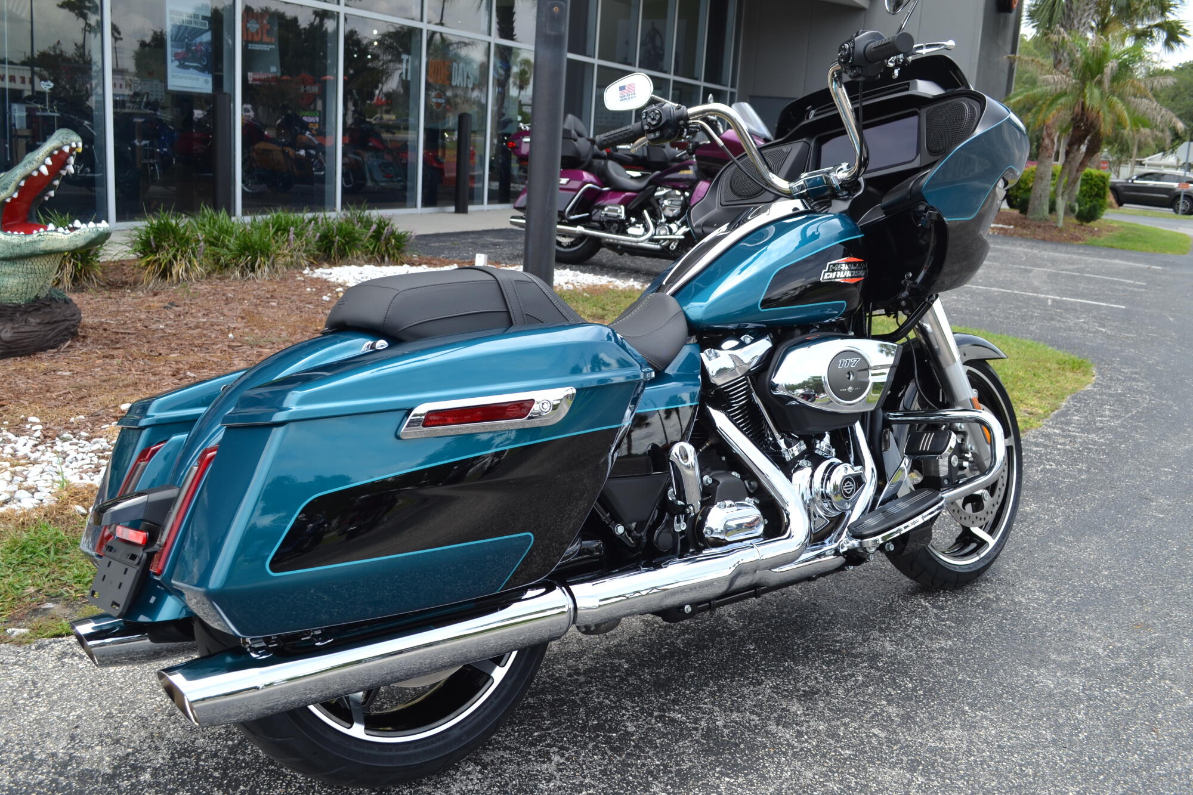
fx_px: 1093
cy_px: 398
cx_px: 596
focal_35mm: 33
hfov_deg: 57.2
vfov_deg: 40.0
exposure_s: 1/160
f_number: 6.3
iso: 100
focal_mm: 22
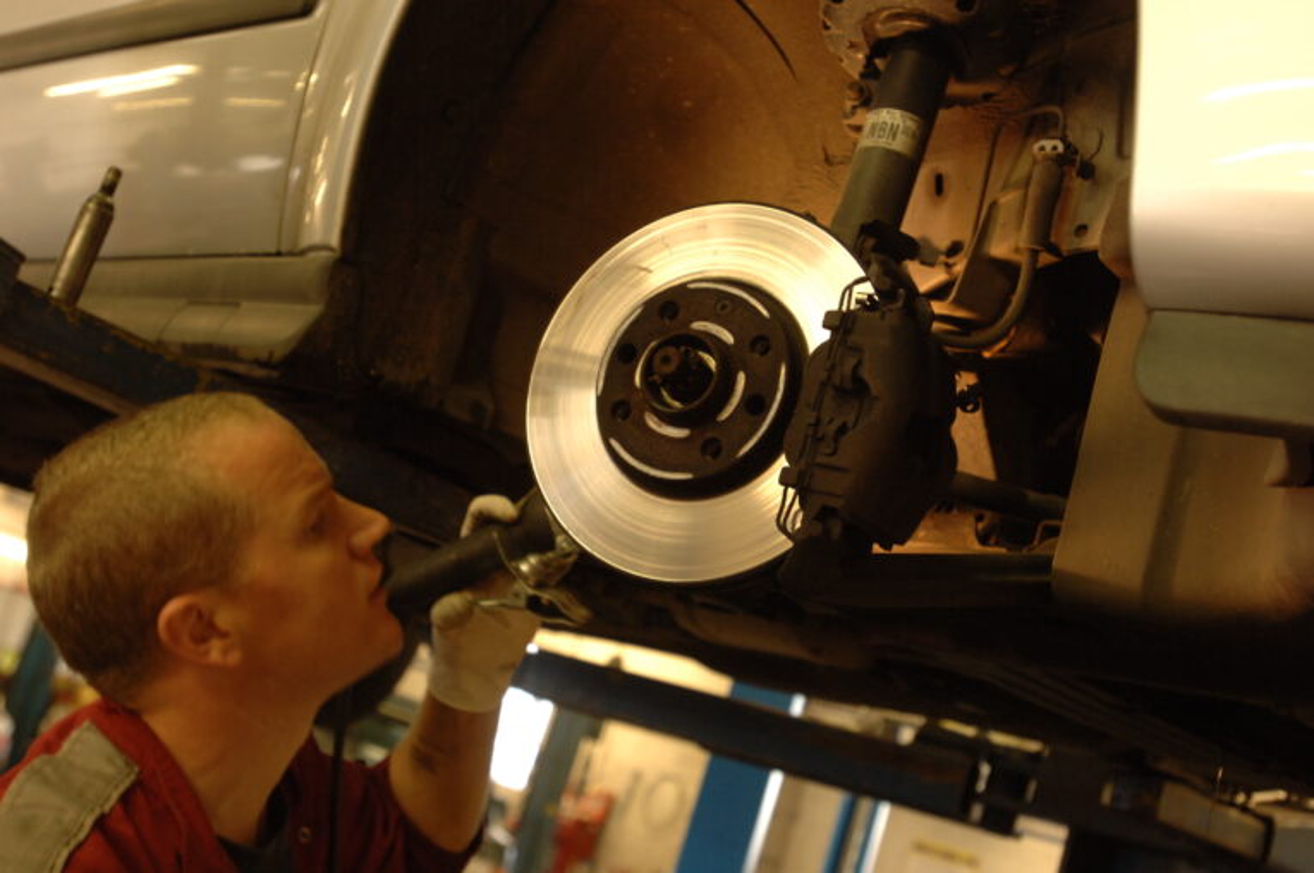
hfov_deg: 41.2
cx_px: 657
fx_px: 1750
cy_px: 436
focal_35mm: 48
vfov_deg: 28.0
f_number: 4
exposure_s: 1/20
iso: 500
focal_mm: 32
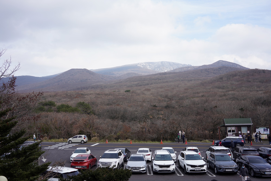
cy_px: 90
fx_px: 263
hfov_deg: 54.4
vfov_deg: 37.9
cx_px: 136
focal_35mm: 35
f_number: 9
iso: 100
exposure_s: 1/100
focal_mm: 35
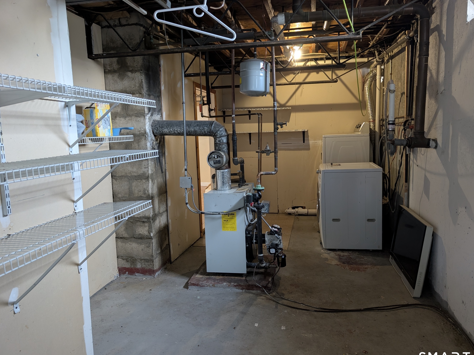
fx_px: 342
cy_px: 180
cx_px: 246
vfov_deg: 54.9
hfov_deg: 69.4
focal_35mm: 25
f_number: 1.68
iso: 275
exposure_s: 1/24
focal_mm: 6.9
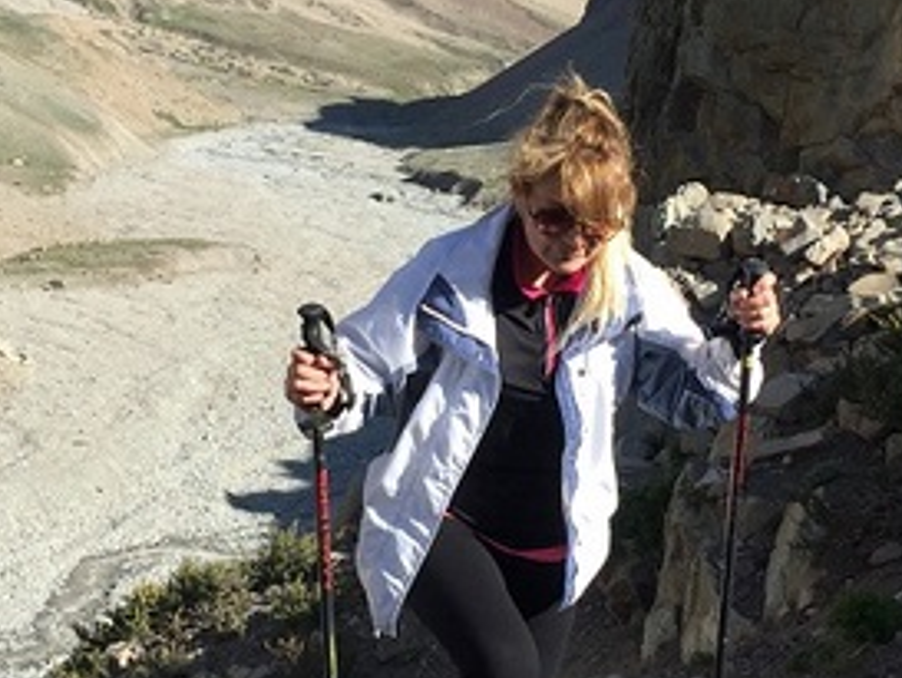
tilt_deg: -10.9
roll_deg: -2.2
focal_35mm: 85
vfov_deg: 17.3
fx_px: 2216
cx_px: 416
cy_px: 172
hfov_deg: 23.0
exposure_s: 1/1199
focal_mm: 4.15
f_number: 2.2
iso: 32
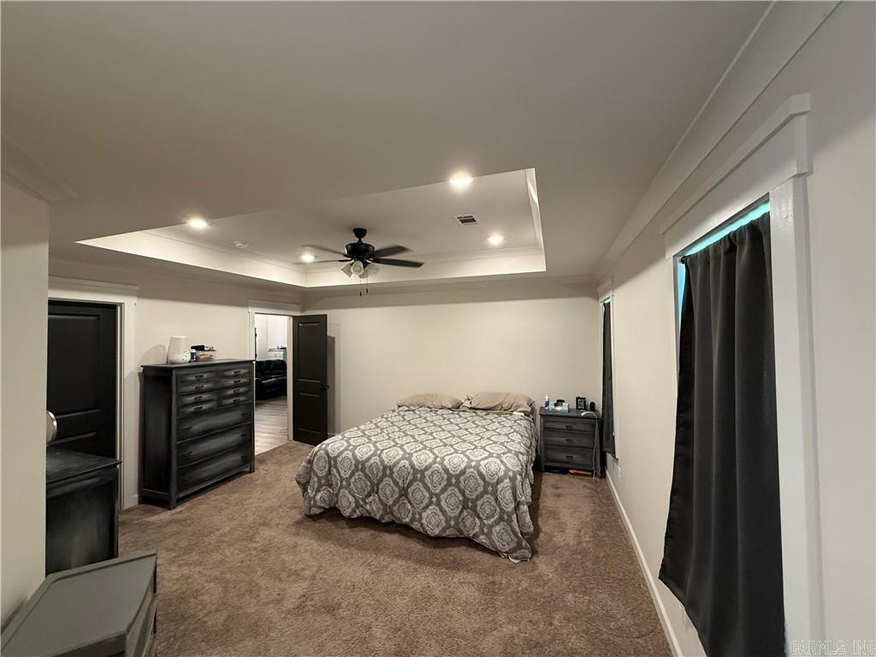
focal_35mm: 14
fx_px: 354
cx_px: 438
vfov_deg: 85.7
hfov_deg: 102.1
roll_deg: +0.8
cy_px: 328
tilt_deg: +2.2
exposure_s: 1/60
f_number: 2.2
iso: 320
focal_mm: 2.22
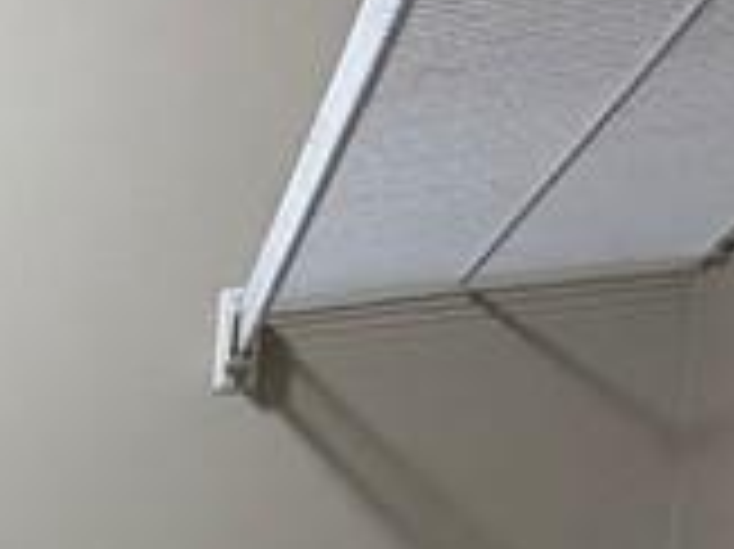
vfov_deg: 14.6
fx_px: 1865
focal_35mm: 88
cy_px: 1008
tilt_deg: -7.7
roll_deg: +0.6
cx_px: -950
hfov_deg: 15.1
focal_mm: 2.22
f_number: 2.2
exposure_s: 1/120
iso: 320
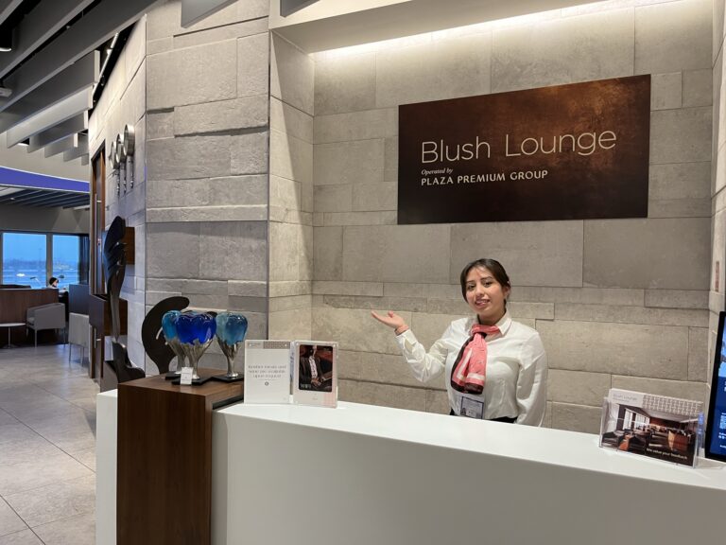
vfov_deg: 53.1
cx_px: 363
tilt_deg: -1.6
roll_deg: -0.6
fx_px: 545
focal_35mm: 26
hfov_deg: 67.3
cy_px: 272
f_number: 1.6
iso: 125
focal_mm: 5.1
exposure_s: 1/82
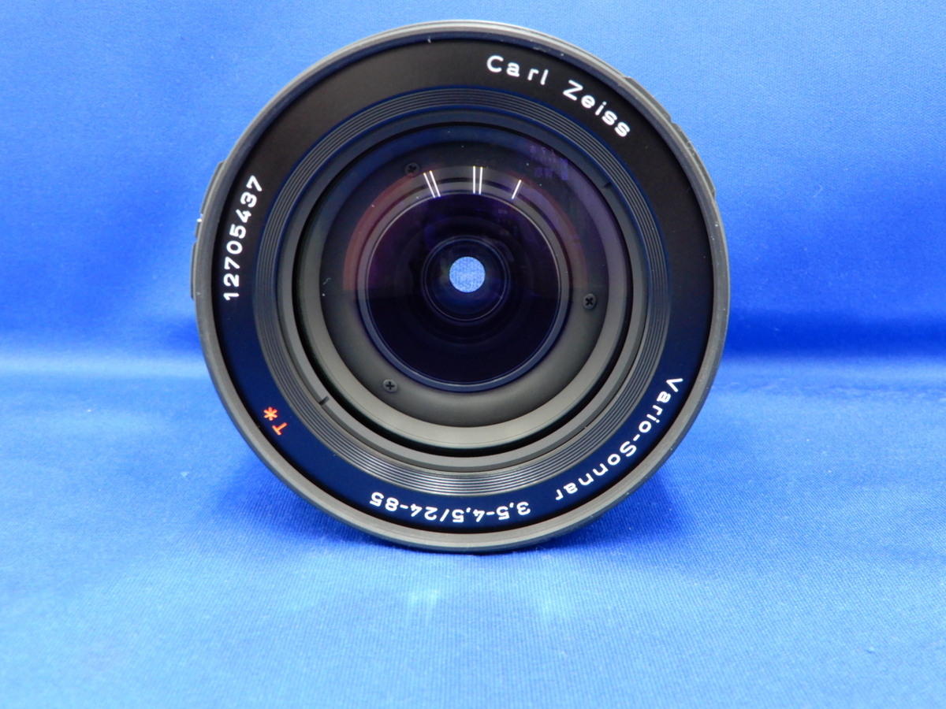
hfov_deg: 52.6
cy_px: 354
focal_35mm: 35
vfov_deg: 40.7
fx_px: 956
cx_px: 473
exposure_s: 1/8
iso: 400
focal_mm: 6.2
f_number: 4
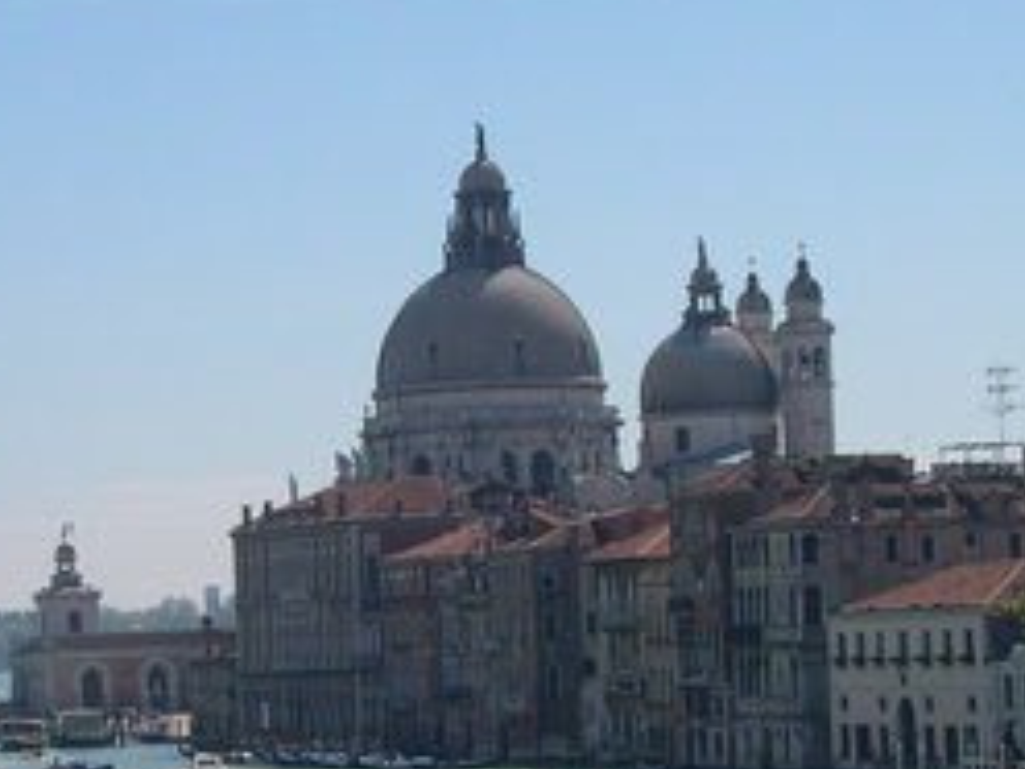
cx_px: 314
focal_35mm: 135
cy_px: 614
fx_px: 3997
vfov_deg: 10.9
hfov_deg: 14.6
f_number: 10
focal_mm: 14.2
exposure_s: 1/222
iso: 100
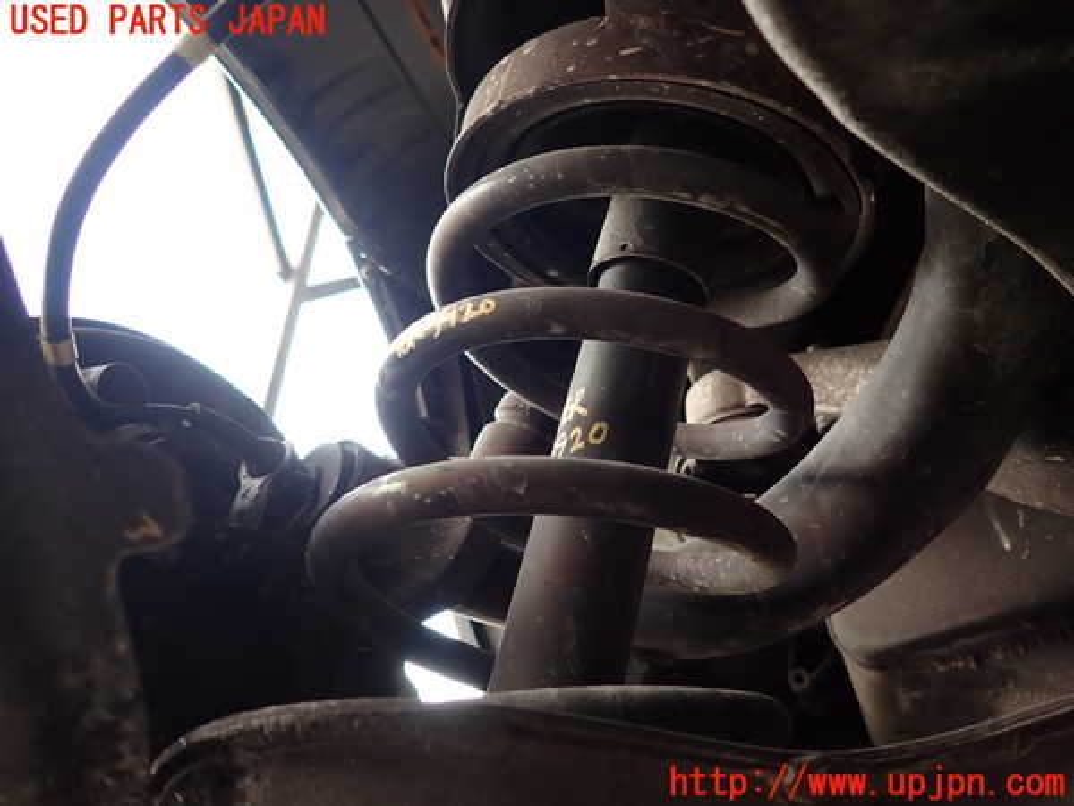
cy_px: 403
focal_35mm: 25
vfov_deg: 54.9
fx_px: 776
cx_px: 537
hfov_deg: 69.4
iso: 100
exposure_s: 1/80
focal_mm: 4.5
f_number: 2
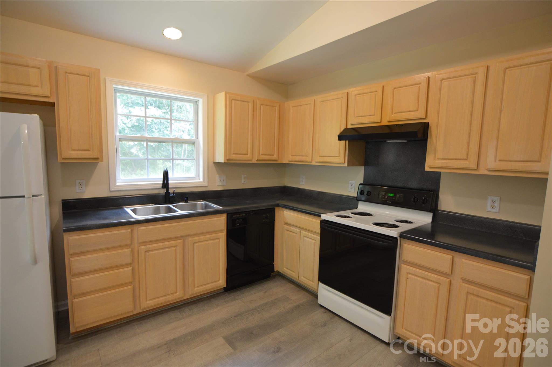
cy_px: 184
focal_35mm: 16
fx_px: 253
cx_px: 276
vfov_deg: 71.9
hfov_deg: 95.0
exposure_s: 1/60
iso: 500
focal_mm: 11
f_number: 2.8
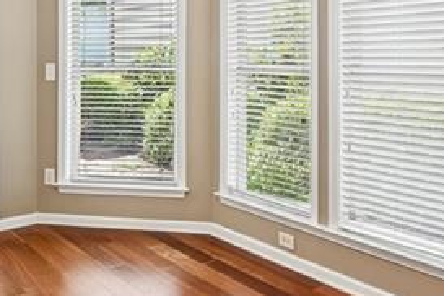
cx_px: 208
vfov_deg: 31.7
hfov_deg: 47.4
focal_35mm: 41
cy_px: 55
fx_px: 506
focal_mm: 14
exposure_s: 1/10
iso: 320
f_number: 8
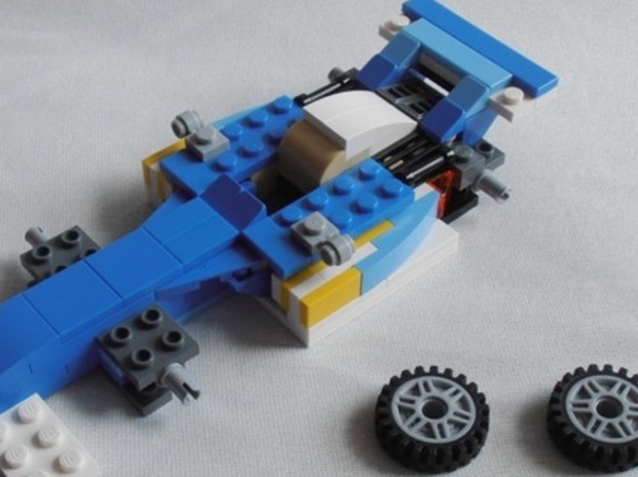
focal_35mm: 66
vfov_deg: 22.1
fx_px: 1216
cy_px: 327
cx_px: 278
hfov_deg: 29.4
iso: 80
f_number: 3.9
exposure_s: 1/250
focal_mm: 6.61
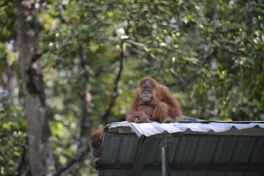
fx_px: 1467
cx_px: 132
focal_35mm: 200
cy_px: 88
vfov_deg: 6.9
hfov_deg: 10.3
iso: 110
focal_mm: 200
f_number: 2.8
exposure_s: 1/200
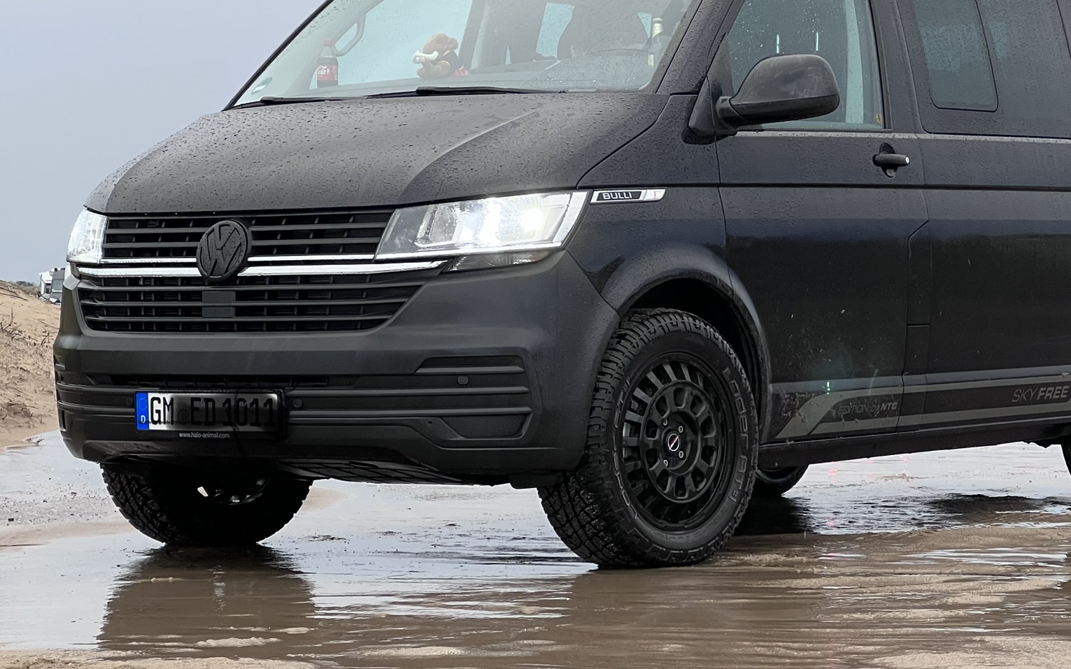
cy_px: 290
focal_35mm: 112
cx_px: 668
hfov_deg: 18.6
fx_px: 3269
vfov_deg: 11.7
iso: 125
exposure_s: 1/100
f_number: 2.8
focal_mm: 9
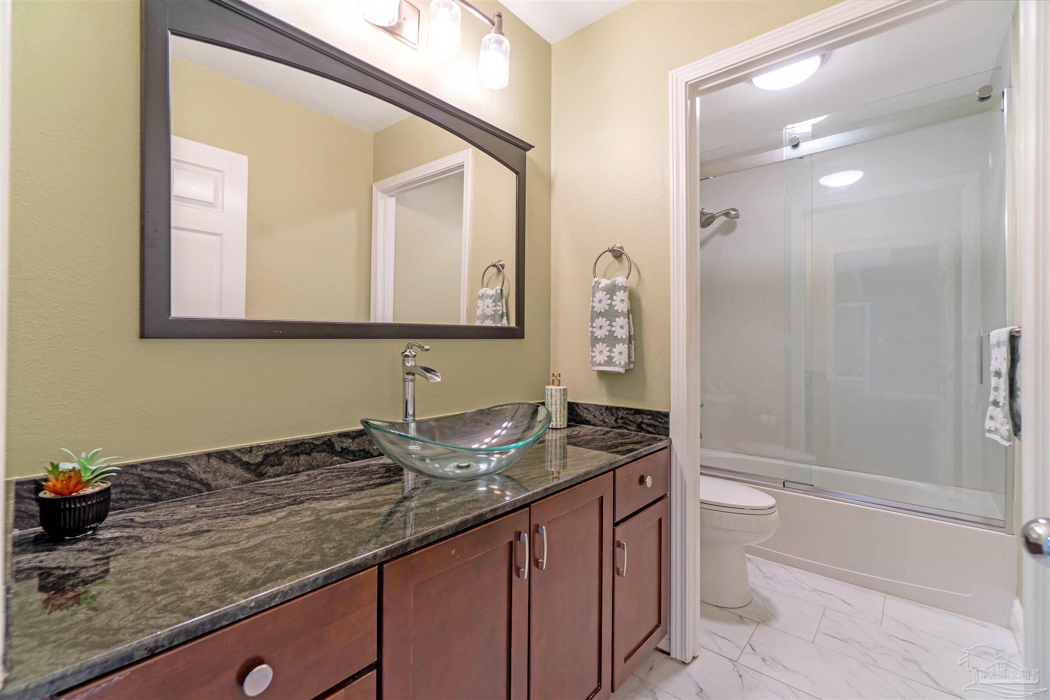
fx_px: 437
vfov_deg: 77.3
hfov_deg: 100.4
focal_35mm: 15
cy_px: 350
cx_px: 525
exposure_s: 1/20
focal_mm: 10
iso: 100
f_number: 5
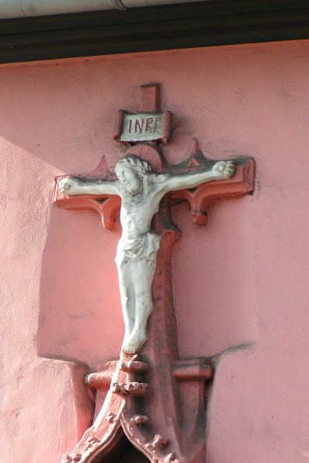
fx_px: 2691
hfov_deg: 6.6
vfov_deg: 9.8
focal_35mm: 209
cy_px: 309
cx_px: 158
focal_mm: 22.9
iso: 50
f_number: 4.5
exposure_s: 1/200
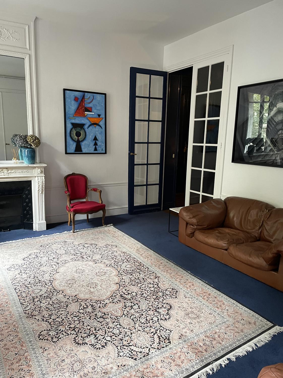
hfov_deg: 53.1
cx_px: 142
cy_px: 189
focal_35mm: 26
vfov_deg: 67.3
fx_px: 283
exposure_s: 1/50
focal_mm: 4.2
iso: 400
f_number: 1.6
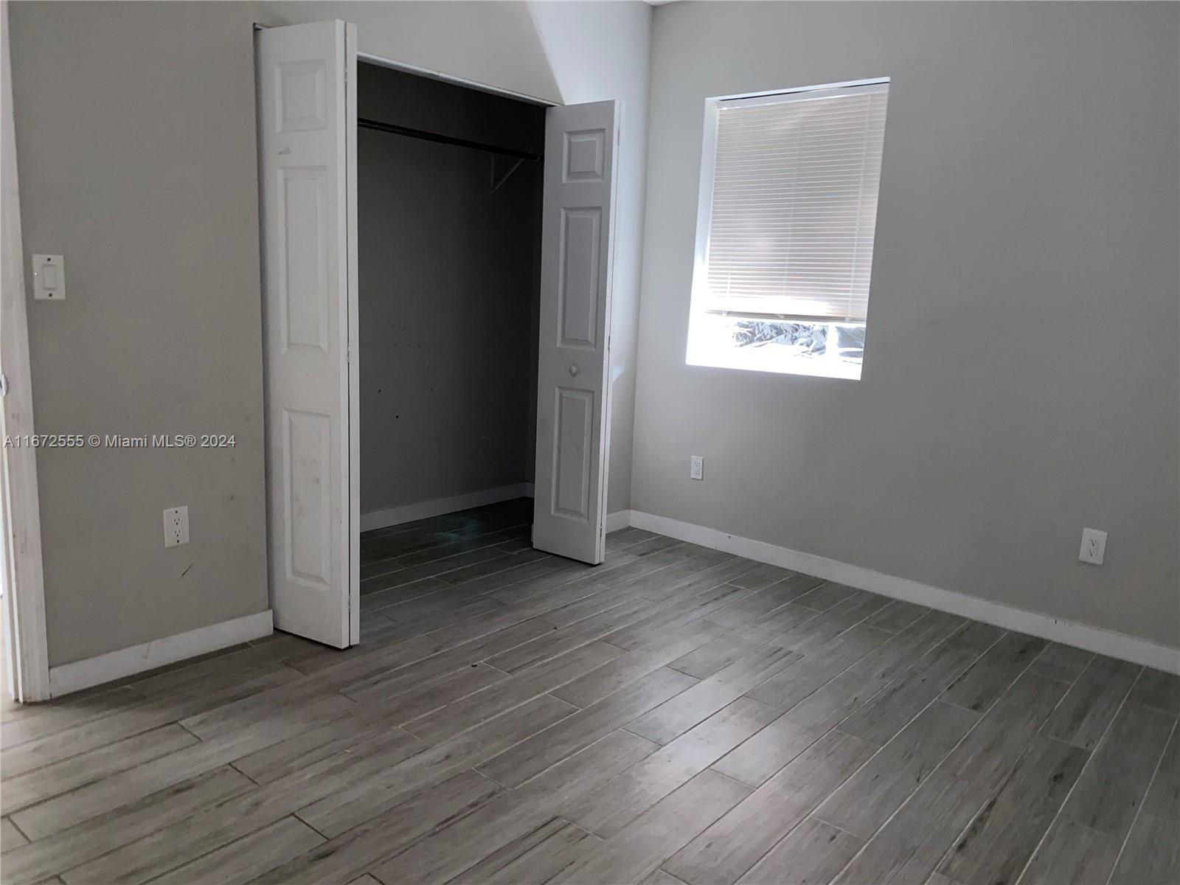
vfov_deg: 53.1
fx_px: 886
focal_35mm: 26
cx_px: 590
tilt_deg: -9.1
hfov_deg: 67.3
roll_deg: -2.2
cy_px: 442
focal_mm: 4.25
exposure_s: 1/10
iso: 80
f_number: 1.8
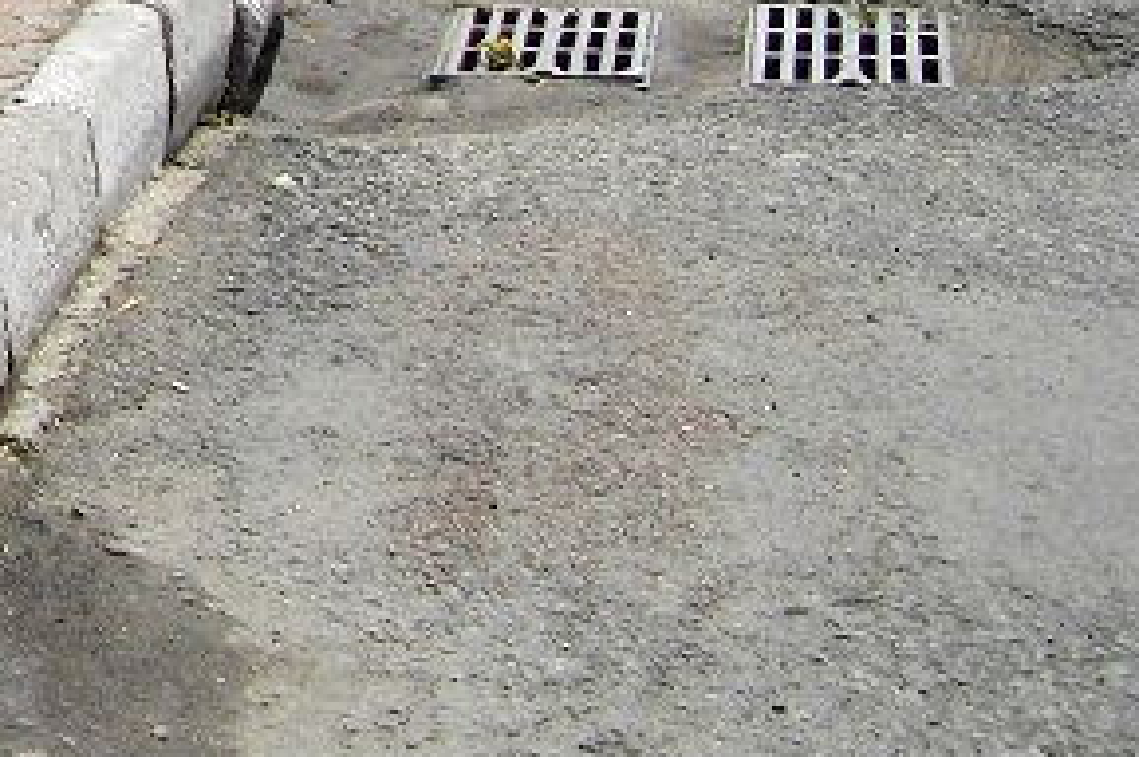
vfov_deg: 9.3
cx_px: -883
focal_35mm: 134
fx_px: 4235
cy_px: -950
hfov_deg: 13.7
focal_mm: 5.7
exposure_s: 1/200
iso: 100
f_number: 8.8
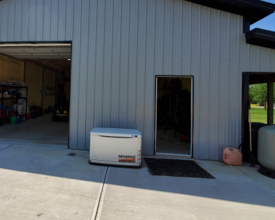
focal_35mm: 20
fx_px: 163
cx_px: 96
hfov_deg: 78.3
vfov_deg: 67.4
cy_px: 88
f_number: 2.2
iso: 50
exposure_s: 1/1096
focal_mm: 1.8
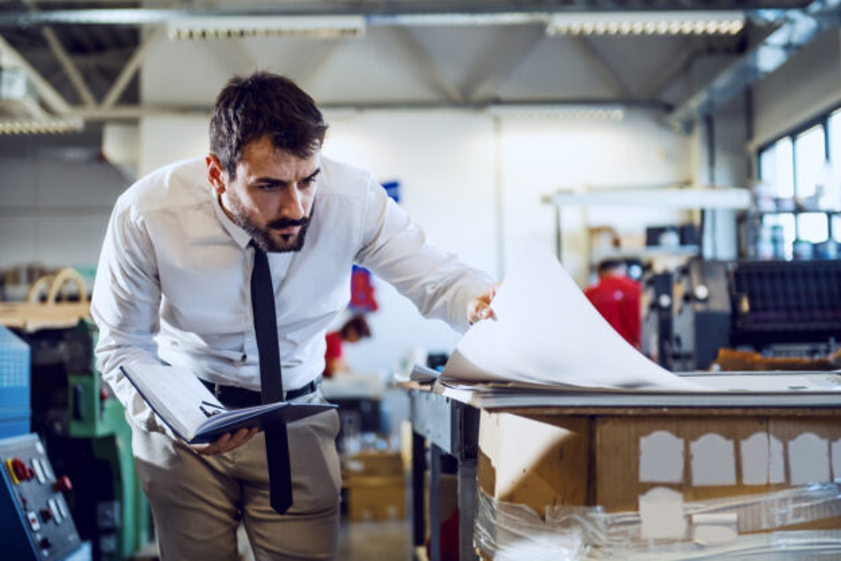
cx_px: 420
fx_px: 1636
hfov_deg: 28.8
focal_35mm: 70
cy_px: 280
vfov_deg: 19.5
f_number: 2.8
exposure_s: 1/200
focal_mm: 70
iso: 640
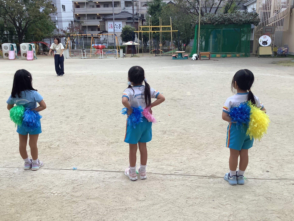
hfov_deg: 55.3
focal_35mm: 33
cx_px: 146
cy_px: 113
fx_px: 280
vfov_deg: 42.9
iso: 40
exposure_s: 1/120
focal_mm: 3.3
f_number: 2.4
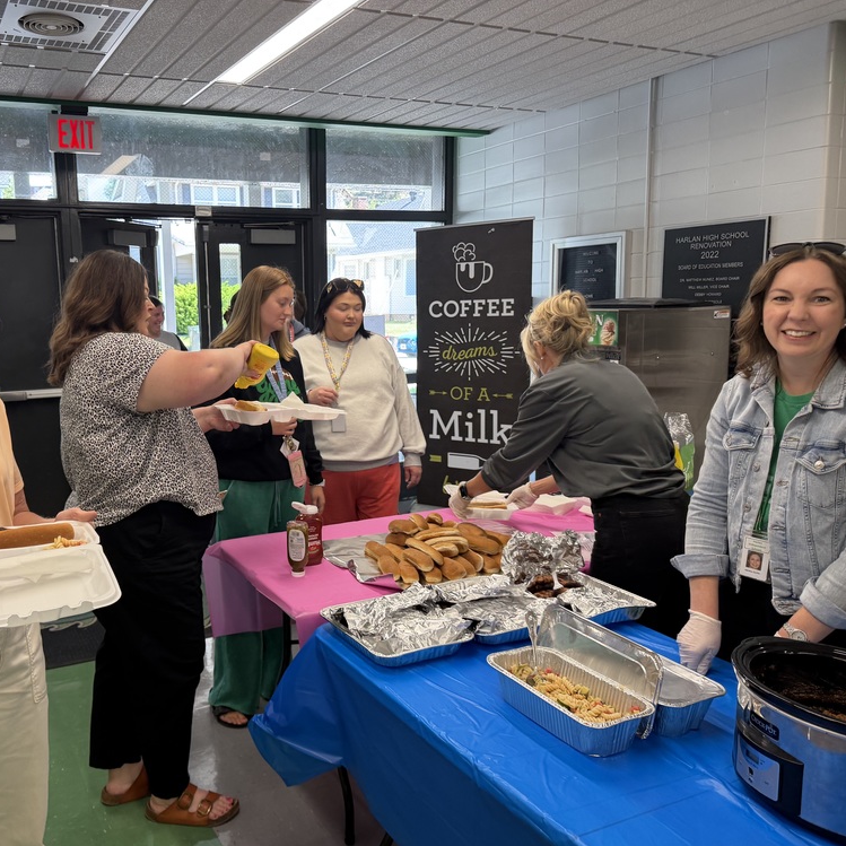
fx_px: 802
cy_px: 431
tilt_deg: -7.8
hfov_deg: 54.4
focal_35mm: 29
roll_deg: +1.6
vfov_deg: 55.6
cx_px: 278
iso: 125
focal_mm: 6.76
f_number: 1.78
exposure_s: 1/120
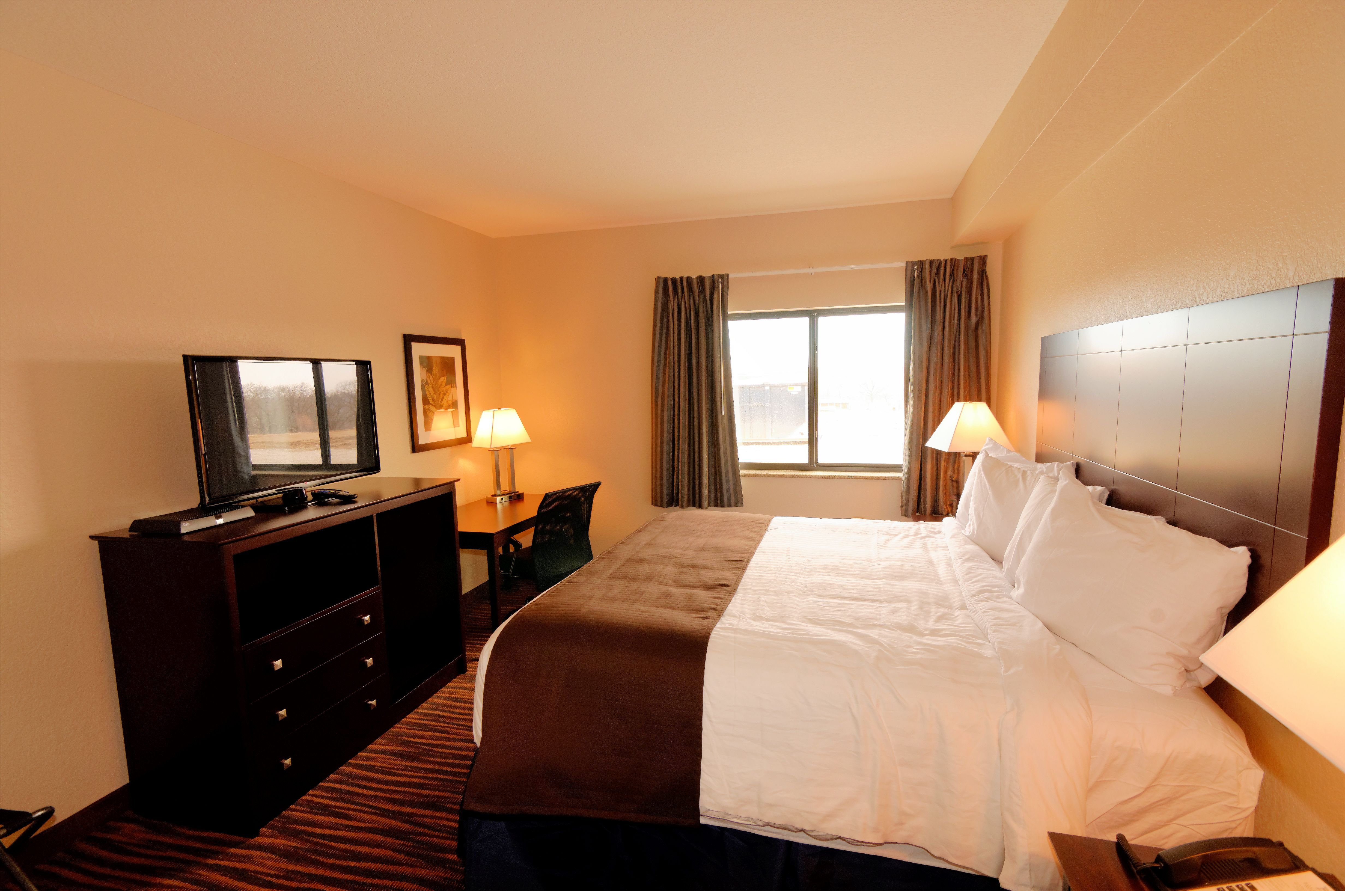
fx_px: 615
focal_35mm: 16
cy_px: 446
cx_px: 672
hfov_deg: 95.1
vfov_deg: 71.8
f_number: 5
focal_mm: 11
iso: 360
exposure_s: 1/60
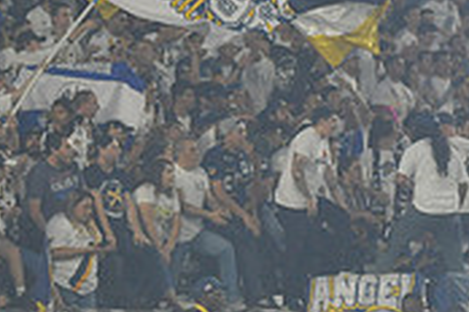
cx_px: 97
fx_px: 5211
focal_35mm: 400
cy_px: 62
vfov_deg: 3.4
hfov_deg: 5.1
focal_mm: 120
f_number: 3.2
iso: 3200
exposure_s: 1/2500
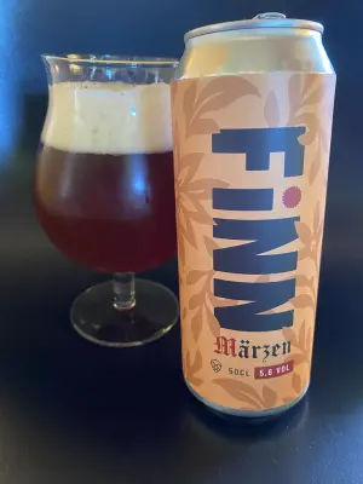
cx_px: 182
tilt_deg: -26.1
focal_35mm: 26
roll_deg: -1.4
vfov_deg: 67.3
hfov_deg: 53.1
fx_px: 364
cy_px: 242
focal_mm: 4.25
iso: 640
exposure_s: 1/33
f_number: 1.8
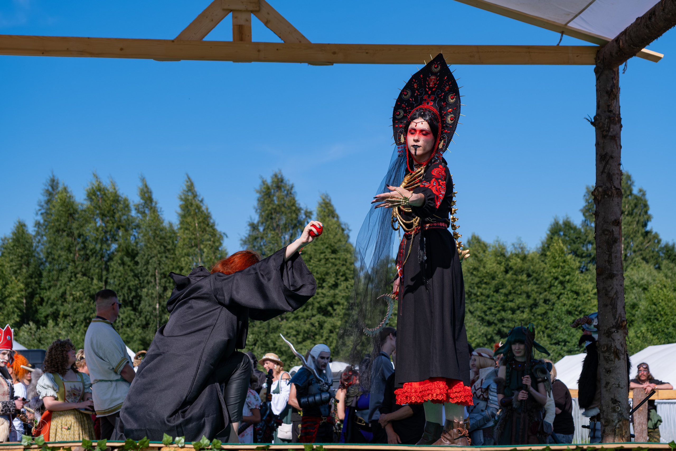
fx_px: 1381
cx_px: 374
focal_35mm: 74
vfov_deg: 18.5
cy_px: 214
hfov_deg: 27.5
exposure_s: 1/1250
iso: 160
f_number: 4
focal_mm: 44.1
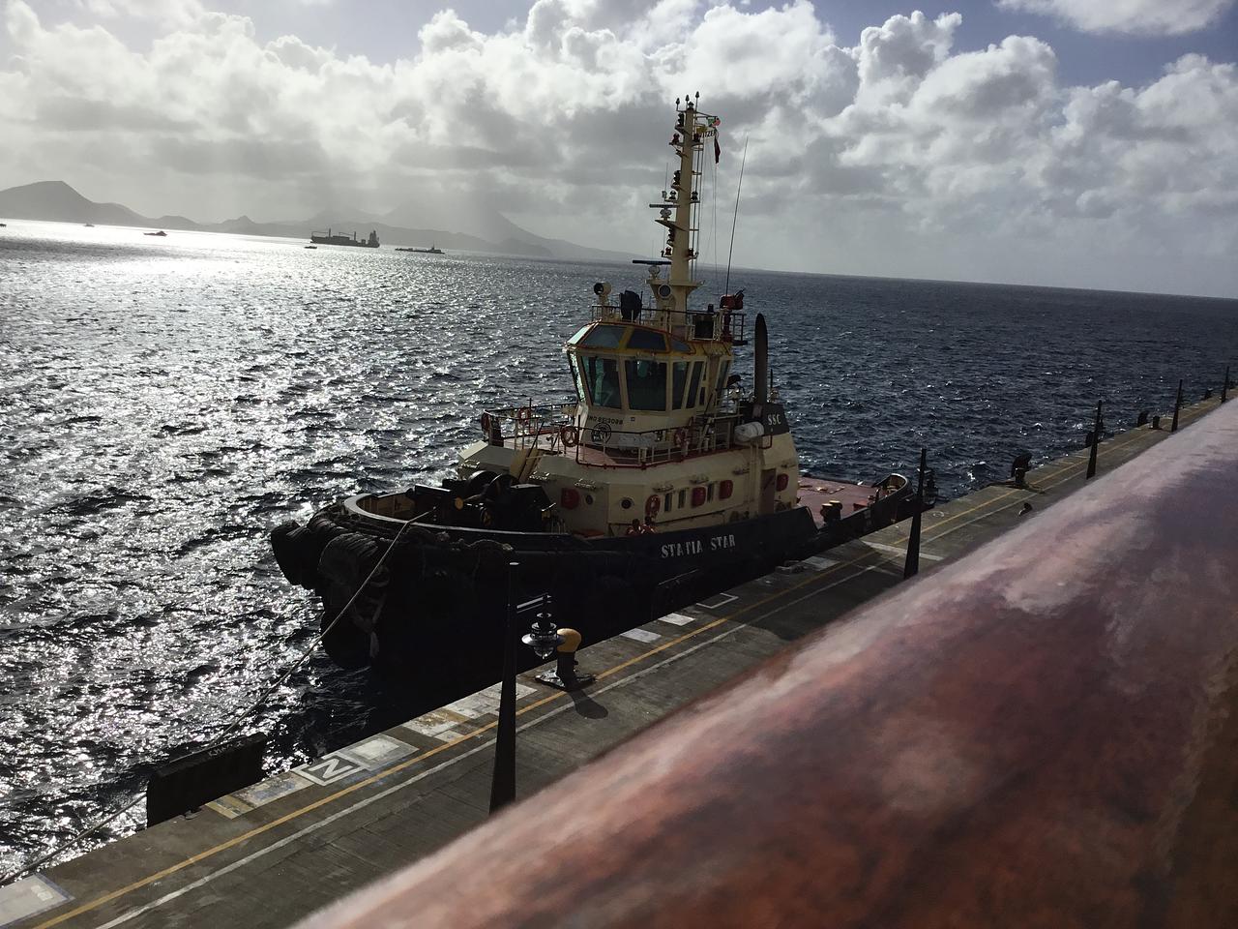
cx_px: 619
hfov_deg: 58.4
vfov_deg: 45.4
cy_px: 464
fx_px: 1109
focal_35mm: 31
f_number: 2.4
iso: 25
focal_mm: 3.3
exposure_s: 1/6289
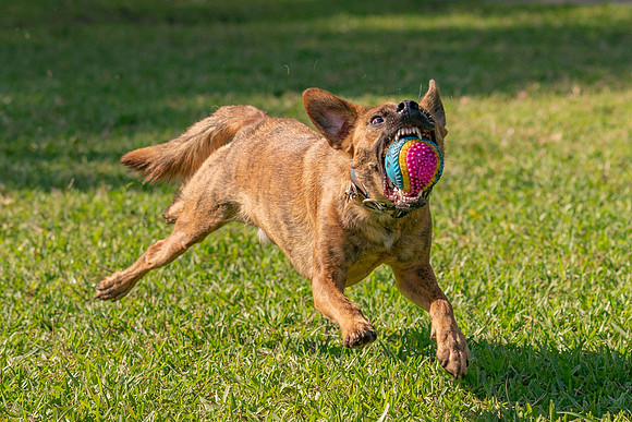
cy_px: 214
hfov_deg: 11.9
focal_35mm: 172
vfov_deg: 8.0
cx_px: 263
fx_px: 3022
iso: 640
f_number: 4
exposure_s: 1/3200
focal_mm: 72
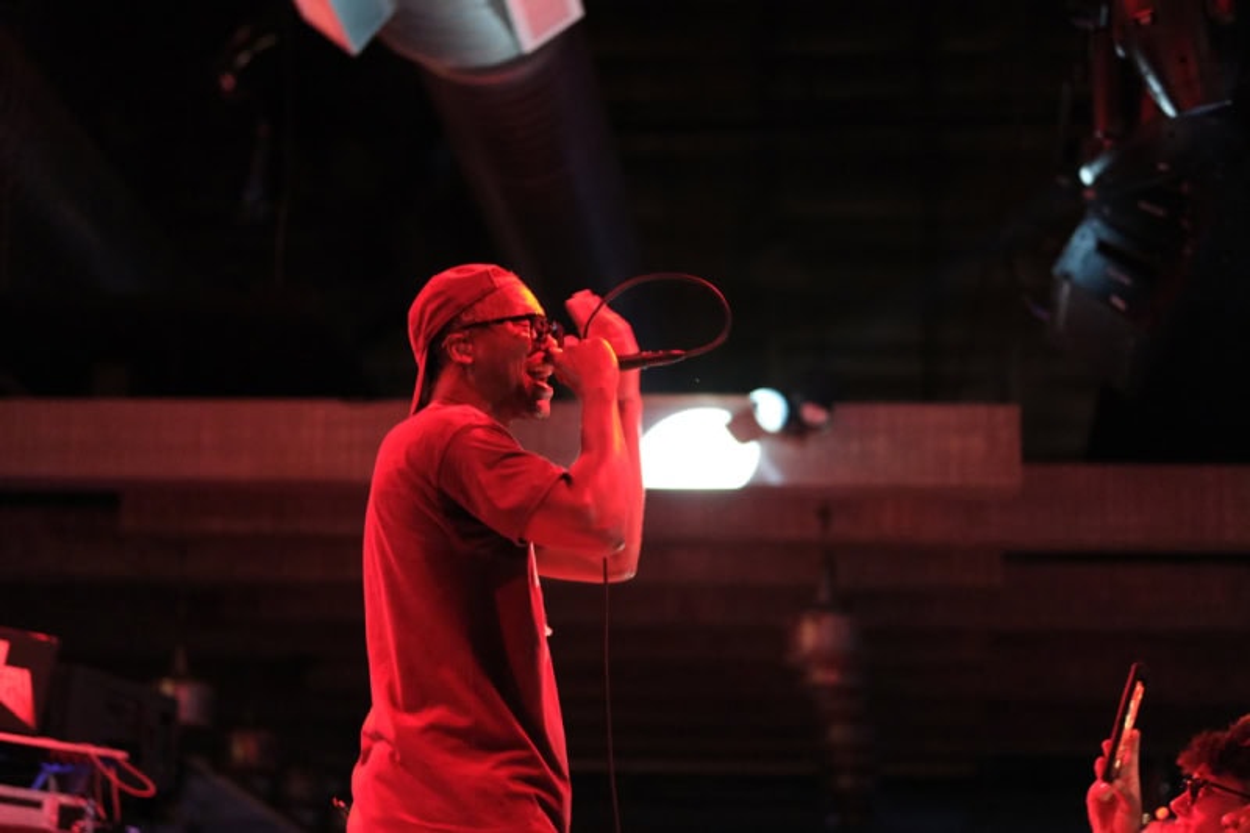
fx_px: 2916
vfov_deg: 16.3
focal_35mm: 84
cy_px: 416
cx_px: 625
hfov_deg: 24.2
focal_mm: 56
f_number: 1.4
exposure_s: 1/125
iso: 8000
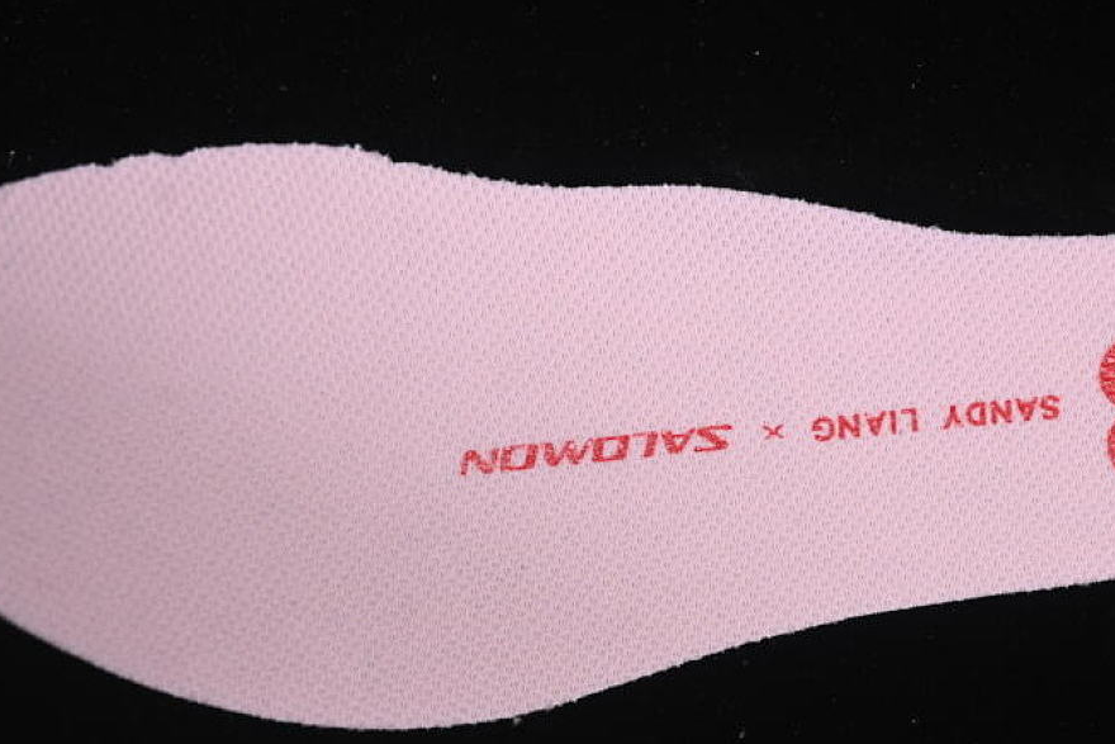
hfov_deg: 22.1
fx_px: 2850
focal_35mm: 92
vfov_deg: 14.9
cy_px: 452
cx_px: 608
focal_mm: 50
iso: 160
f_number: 7.1
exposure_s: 1/80
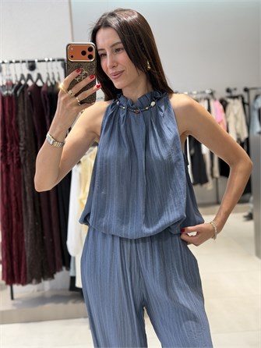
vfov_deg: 39.6
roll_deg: +2.2
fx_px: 482
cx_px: 130
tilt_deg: -21.2
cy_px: 174
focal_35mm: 48
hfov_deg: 30.3
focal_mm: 6.76
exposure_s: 1/100
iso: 100
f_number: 1.78
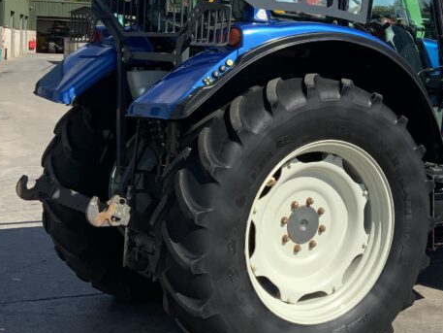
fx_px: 832
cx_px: 380
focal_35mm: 65
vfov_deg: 22.4
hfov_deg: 28.9
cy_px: 88
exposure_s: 1/1730
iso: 16
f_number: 1.8
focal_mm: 3
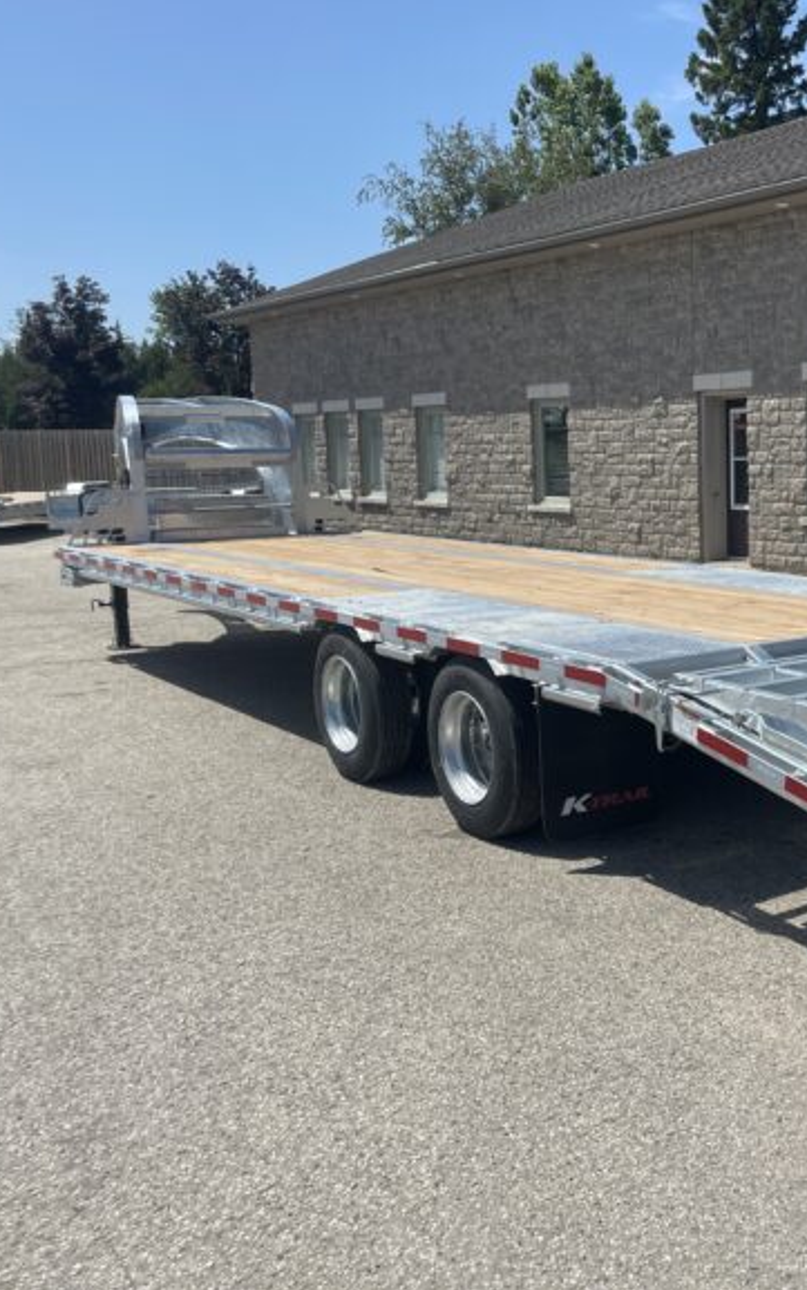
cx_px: 751
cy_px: 629
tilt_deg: -4.9
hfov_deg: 31.7
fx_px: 1336
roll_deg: +0.6
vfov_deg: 51.5
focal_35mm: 38
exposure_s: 1/4000
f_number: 1.6
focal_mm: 4.2
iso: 32
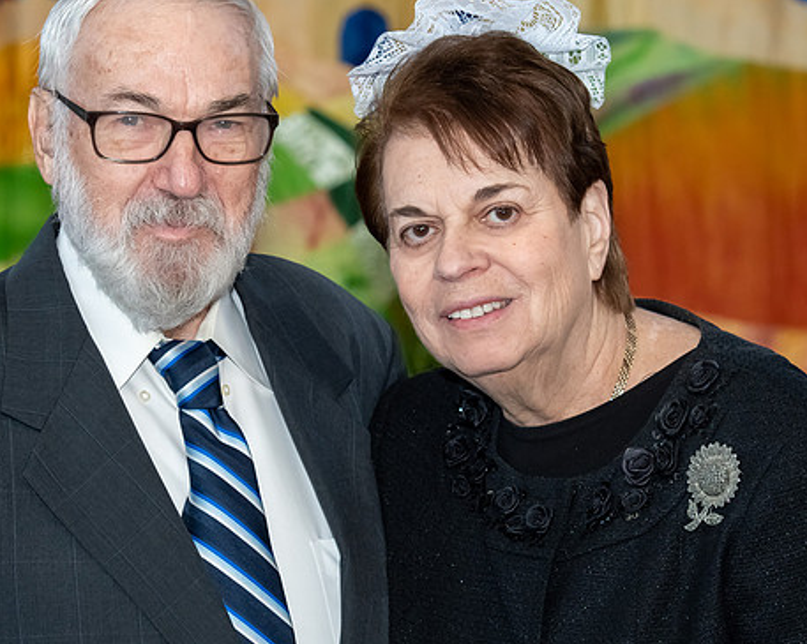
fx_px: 6397
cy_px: 345
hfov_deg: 7.2
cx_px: 380
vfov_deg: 5.8
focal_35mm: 268
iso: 500
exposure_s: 1/250
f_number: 5.6
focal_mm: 102
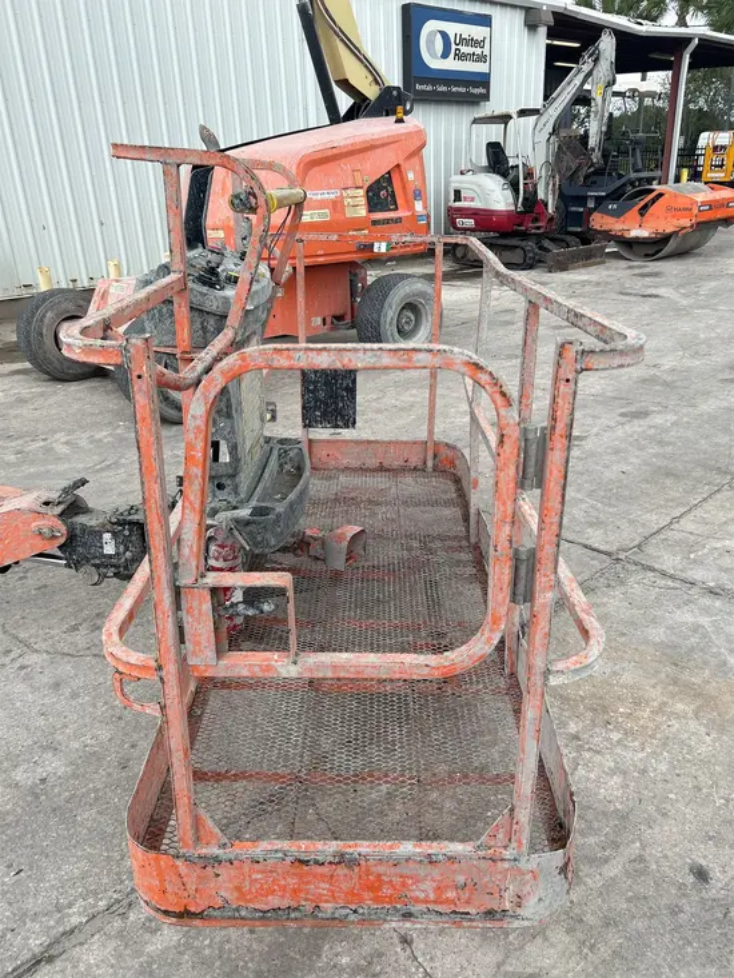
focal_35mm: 26
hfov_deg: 53.1
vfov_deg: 67.3
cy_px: 489
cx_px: 367
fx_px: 735
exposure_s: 1/1361
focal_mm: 5.7
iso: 50
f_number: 1.5
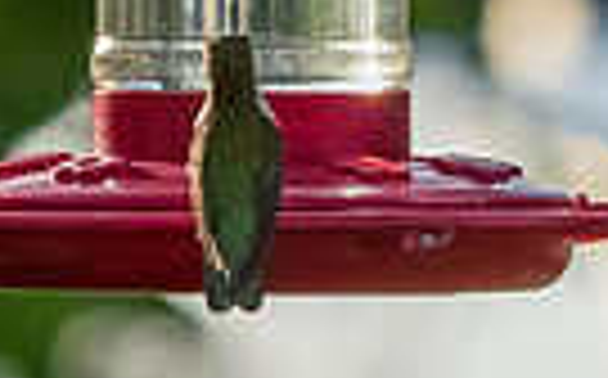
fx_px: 46553
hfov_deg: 0.7
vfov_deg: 0.5
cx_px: 258
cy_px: -301
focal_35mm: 2813
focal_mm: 350
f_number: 13
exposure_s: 1/2500
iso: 7200
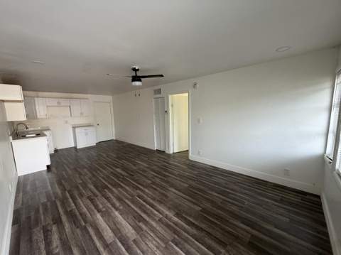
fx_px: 138
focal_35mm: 14
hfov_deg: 102.1
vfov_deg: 85.6
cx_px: 170
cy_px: 128
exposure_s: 1/121
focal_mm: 2.22
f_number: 2.2
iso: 200
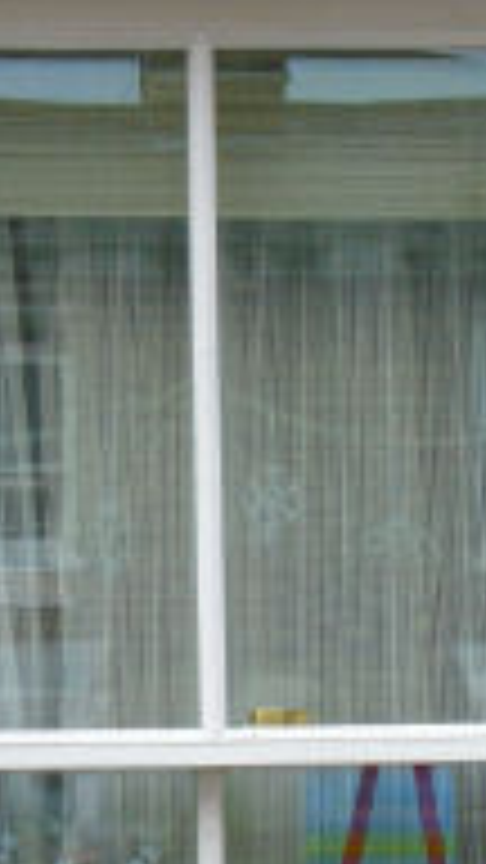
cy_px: 801
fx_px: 2245
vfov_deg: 21.2
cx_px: 209
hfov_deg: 12.4
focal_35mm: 98
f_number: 4.1
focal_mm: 7.4
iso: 100
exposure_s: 1/60
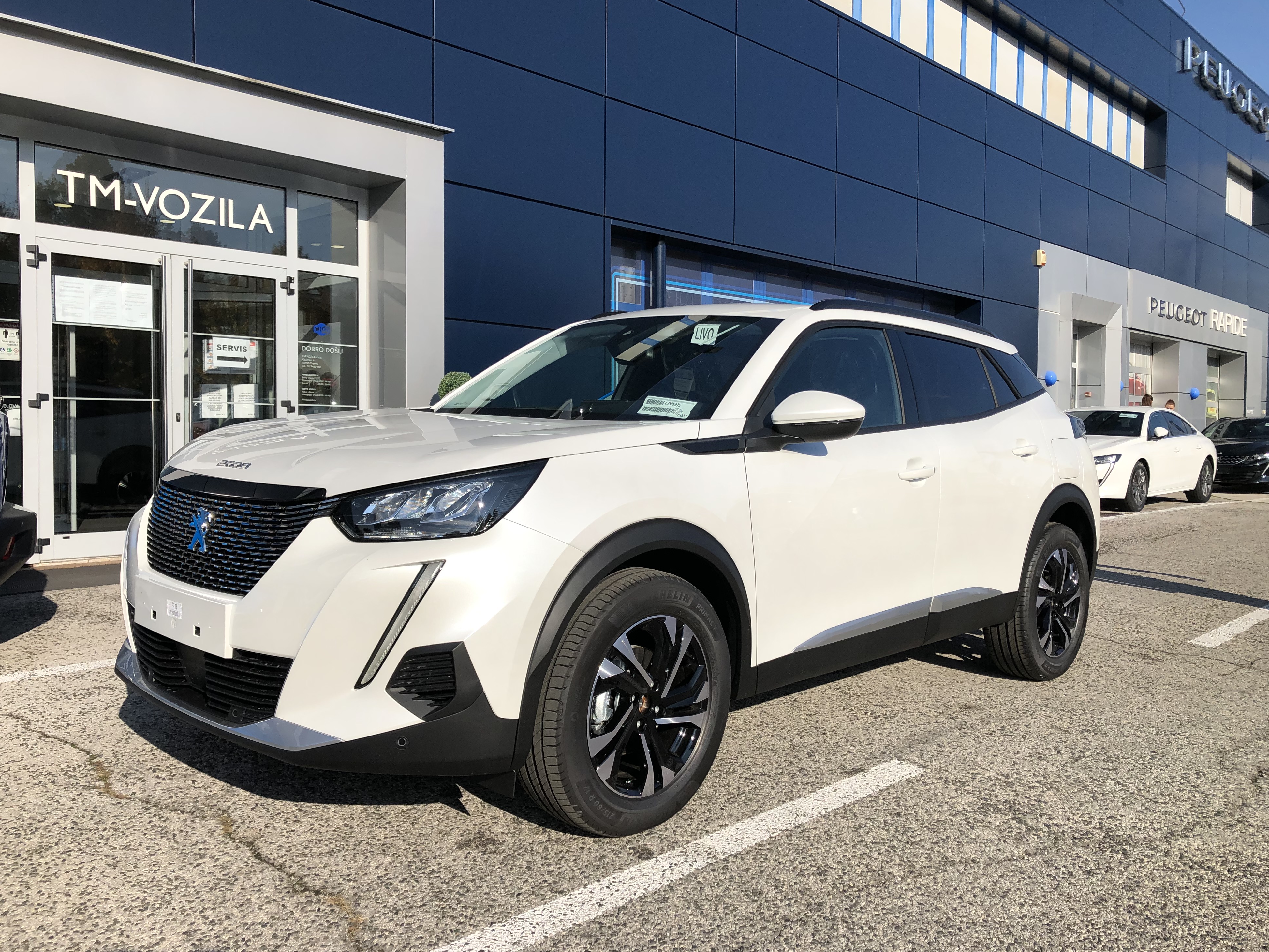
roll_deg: -0.2
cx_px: 617
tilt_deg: -2.4
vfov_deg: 48.2
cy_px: 485
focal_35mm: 29
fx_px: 1063
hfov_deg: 61.6
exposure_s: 1/3003
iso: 20
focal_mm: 3.99
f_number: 1.8
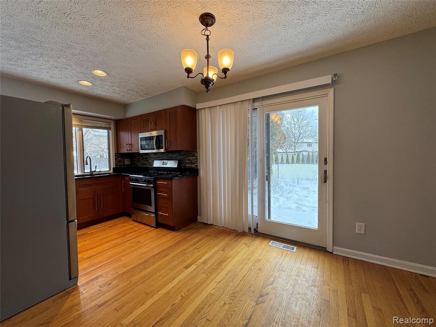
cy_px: 164
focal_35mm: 14
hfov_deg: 102.1
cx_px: 218
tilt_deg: -3.2
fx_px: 176
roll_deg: +0.7
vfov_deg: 85.7
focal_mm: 2.22
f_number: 2.2
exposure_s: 1/120
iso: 64
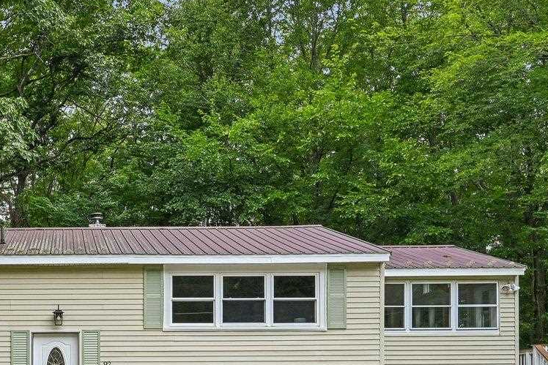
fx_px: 792
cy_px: 391
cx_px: 53
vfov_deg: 24.4
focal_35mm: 52
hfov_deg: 35.9
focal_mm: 19
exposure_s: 1/160
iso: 400
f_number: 8
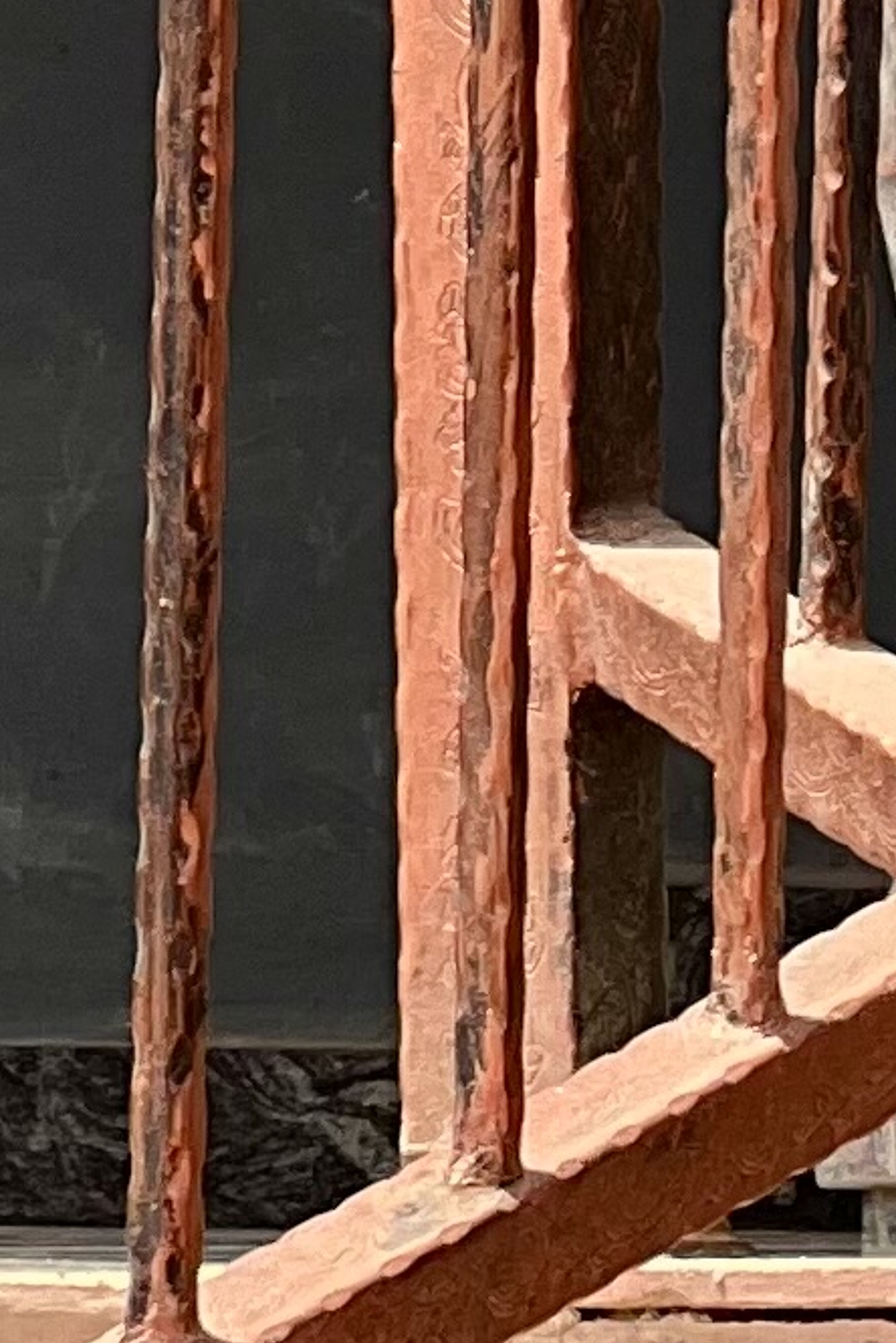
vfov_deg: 4.2
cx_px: 2847
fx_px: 18105
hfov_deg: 2.8
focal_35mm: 485
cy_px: 1119
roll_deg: -0.7
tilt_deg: +1.9
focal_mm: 9
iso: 25
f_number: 2.8
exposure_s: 1/121
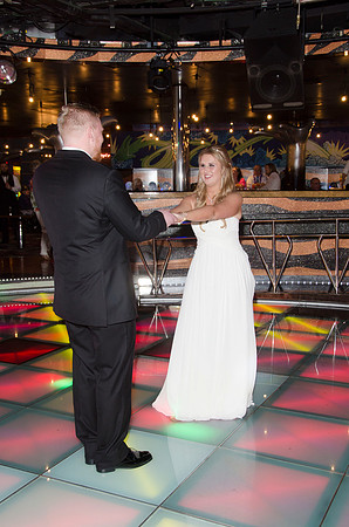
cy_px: 264
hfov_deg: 32.9
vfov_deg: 48.0
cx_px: 174
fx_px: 592
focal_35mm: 40
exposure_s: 1/60
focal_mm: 27
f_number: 5.6
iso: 400
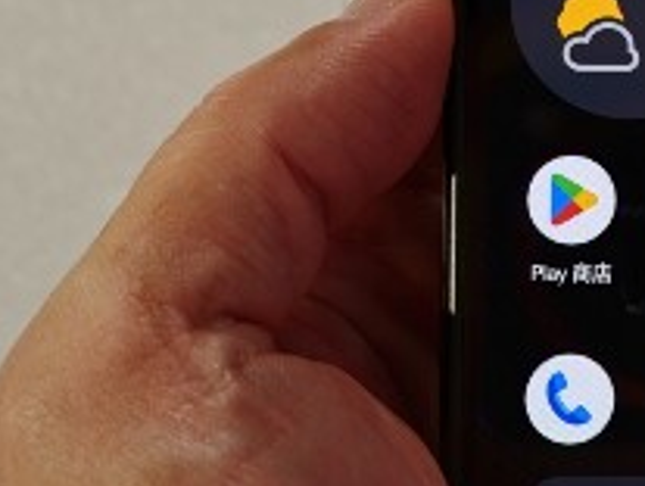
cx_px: 717
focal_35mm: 243
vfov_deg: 6.1
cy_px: -62
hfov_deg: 8.1
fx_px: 4536
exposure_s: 1/116
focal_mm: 20.1
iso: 200
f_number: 2.2
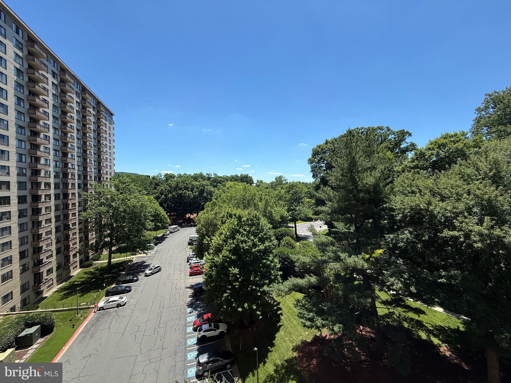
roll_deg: -0.2
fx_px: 207
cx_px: 256
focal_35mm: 14
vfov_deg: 85.7
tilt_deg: -1.1
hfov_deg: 102.1
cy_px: 192
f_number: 2.2
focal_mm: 2.22
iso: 50
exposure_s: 1/1848
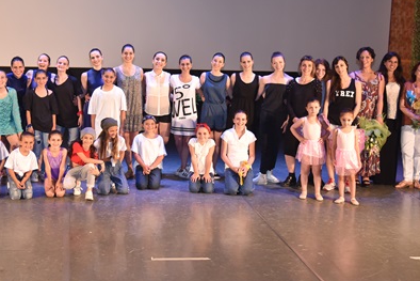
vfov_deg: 20.9
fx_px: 759
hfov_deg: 30.8
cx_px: 151
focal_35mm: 65
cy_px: 97
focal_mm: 40
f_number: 4
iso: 2000
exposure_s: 1/200
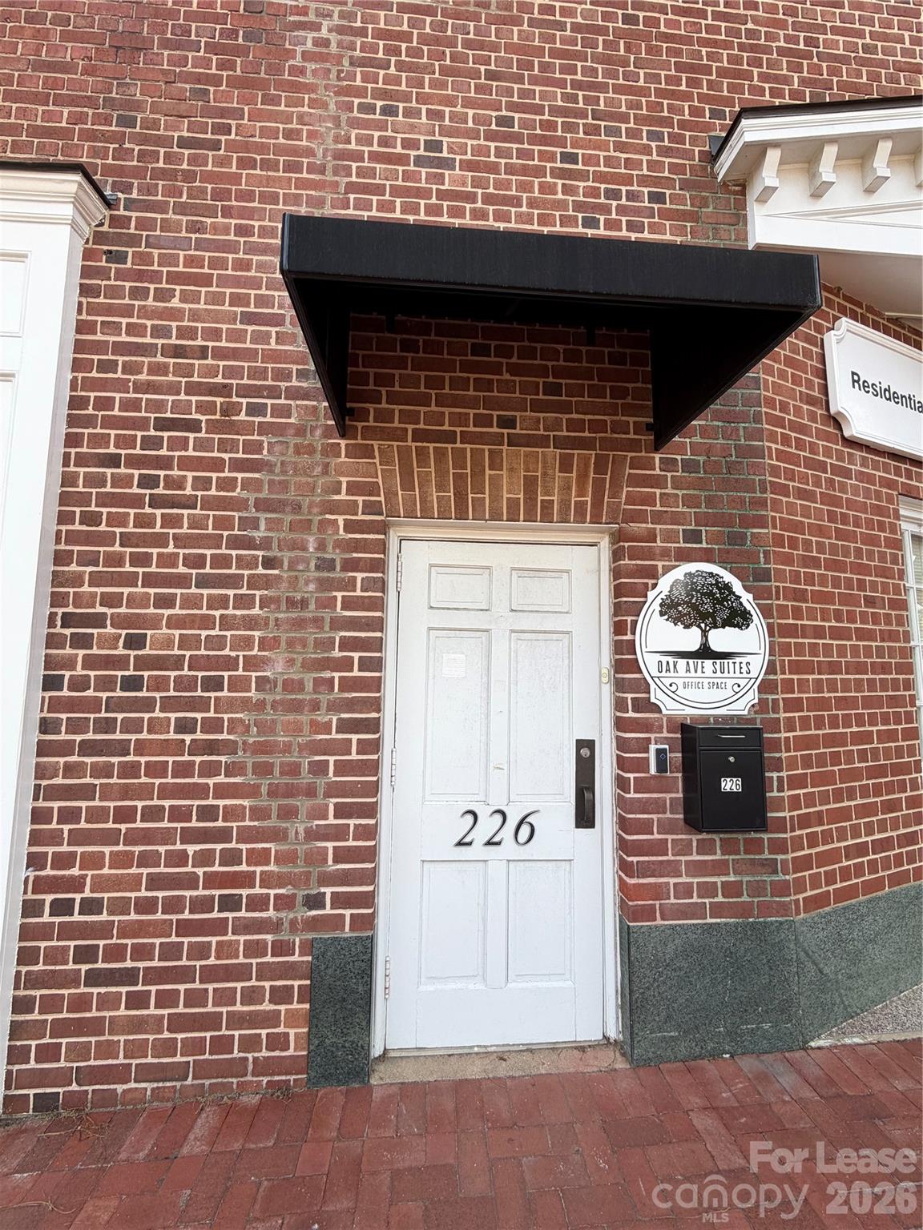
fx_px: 498
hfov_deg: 85.7
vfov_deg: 102.1
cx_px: 462
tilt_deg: +4.9
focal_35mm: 14
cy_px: 615
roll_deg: +0.6
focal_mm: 2.22
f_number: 2.2
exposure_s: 1/390
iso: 50
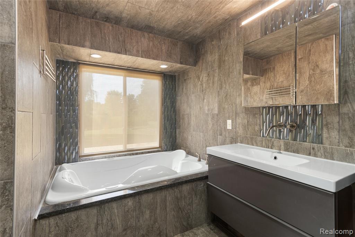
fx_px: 168
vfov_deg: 70.5
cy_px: 118
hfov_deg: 93.3
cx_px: 178
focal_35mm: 17
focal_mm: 17
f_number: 9
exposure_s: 1/4
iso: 320
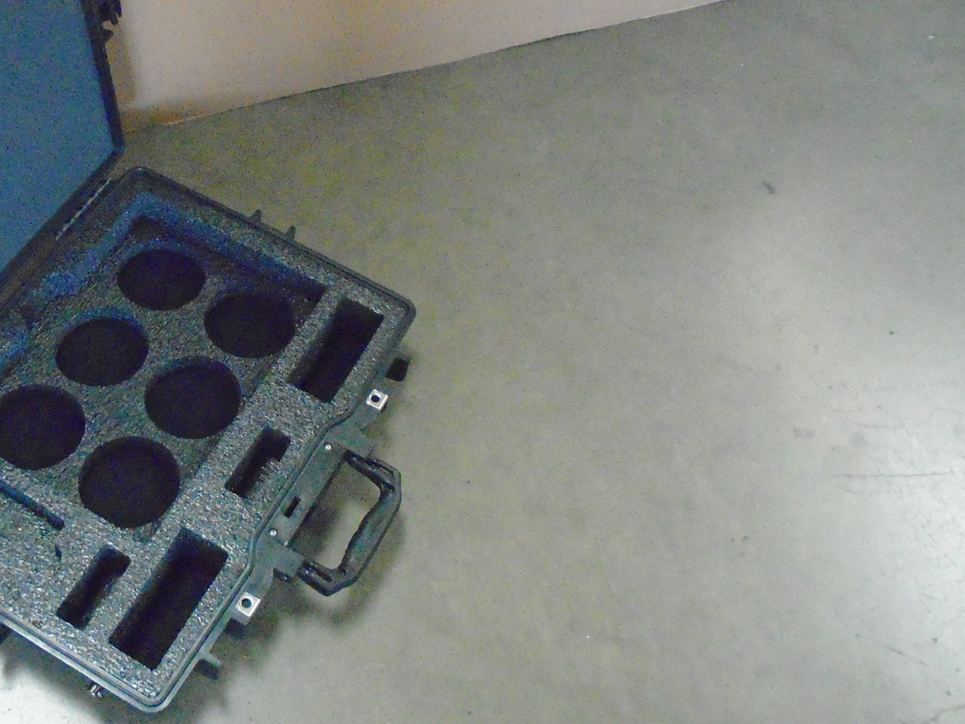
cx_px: 256
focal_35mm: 42
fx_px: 1171
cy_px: 291
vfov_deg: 34.2
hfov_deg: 43.5
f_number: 3.2
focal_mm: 4.6
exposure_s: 1/125
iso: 1600
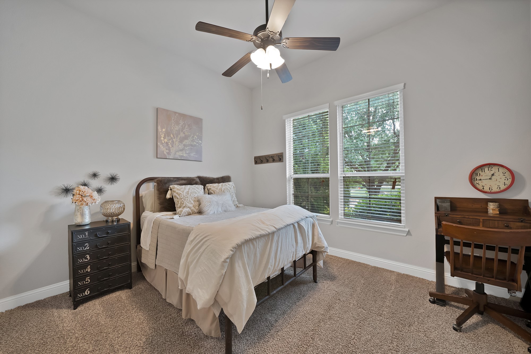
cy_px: 177
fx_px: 177
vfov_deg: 90.1
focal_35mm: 12
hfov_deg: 112.6
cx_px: 266
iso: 640
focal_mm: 12
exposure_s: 1/2
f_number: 9
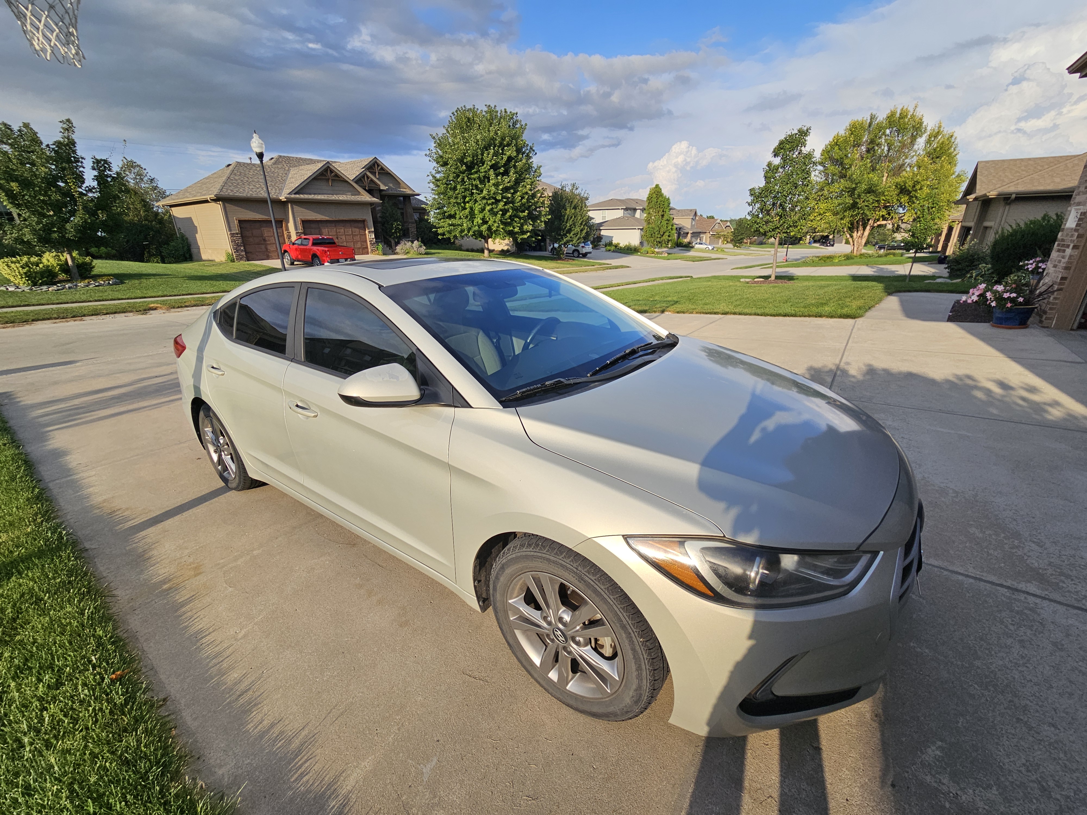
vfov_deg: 89.9
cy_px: 408
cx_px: 544
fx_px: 408
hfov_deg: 106.2
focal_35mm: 13
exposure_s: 1/2060
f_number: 2.2
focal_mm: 2.2
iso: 50
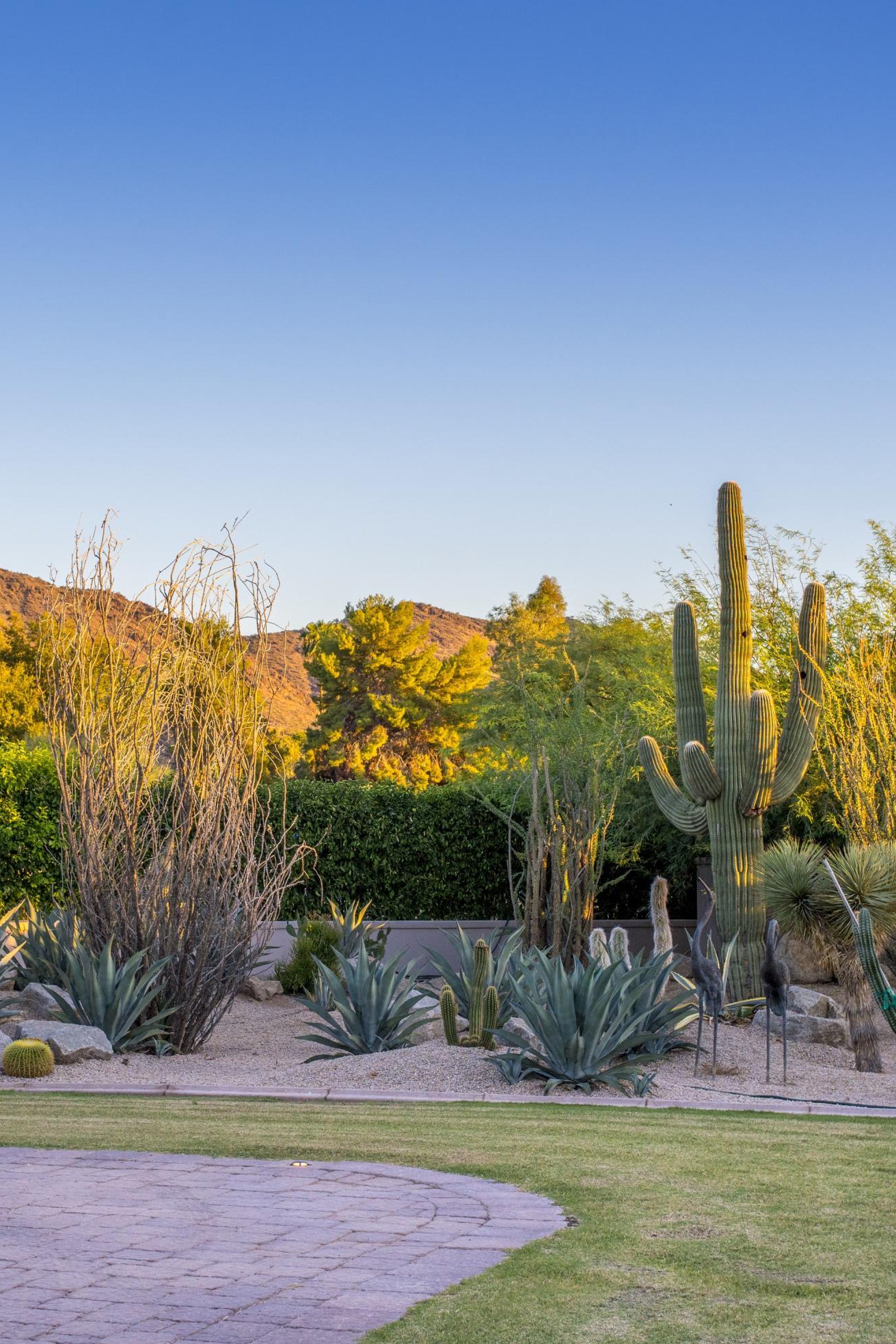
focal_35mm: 61
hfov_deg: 22.2
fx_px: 2278
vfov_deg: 32.9
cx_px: 299
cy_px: 670
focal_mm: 40
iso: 800
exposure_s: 1/320
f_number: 7.1
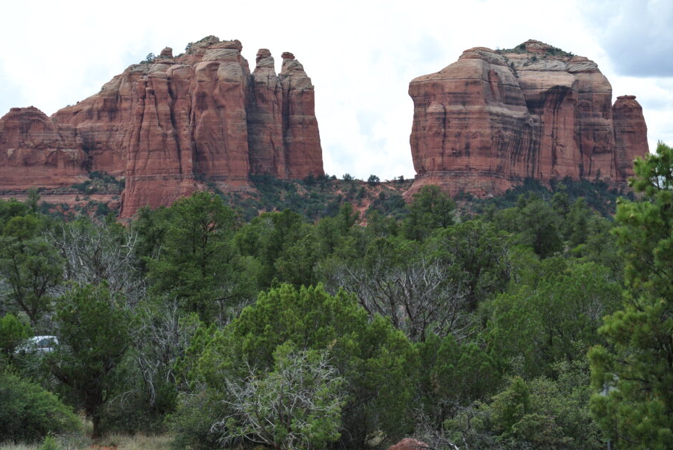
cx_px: 332
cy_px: 224
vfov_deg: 10.5
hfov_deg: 15.6
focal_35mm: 131
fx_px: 2451
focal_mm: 44.2
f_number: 4
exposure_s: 1/640
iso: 100
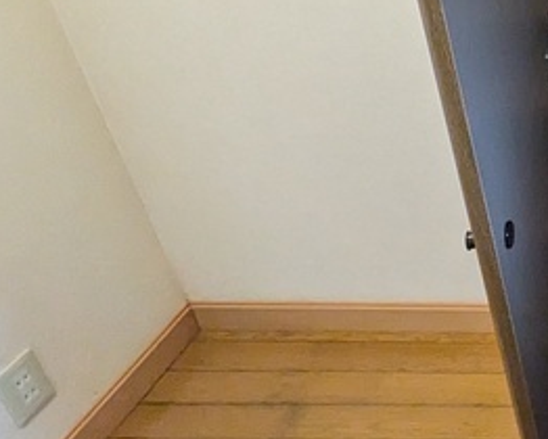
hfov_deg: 26.5
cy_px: -42
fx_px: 812
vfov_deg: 27.7
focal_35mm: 50
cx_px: 828
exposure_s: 1/33.3
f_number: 2.2
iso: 1212
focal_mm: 1.83
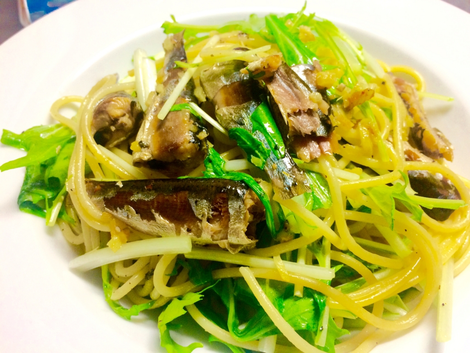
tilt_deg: -51.9
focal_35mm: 29
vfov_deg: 48.2
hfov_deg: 61.7
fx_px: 394
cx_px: 235
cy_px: 176
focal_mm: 4.15
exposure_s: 1/30
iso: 125
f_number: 2.2
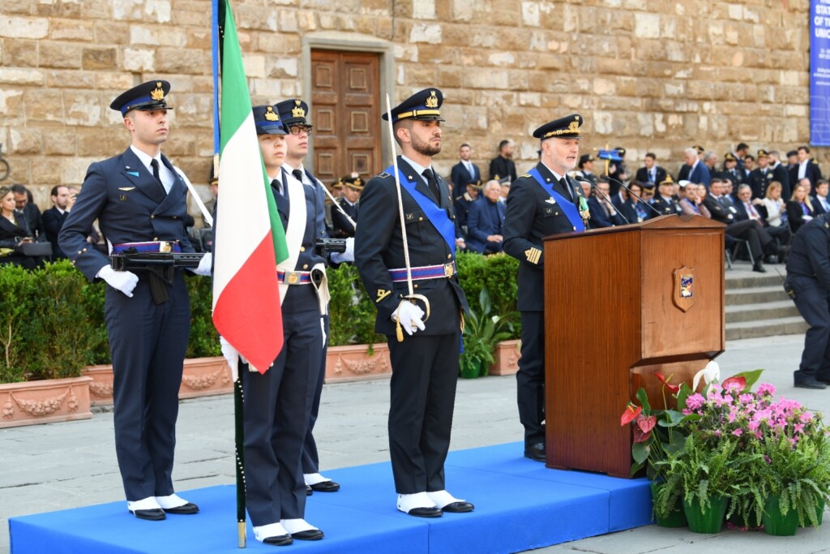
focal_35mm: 70
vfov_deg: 19.5
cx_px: 415
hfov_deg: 28.8
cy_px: 277
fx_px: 1614
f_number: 4.5
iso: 320
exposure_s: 1/200
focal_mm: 70
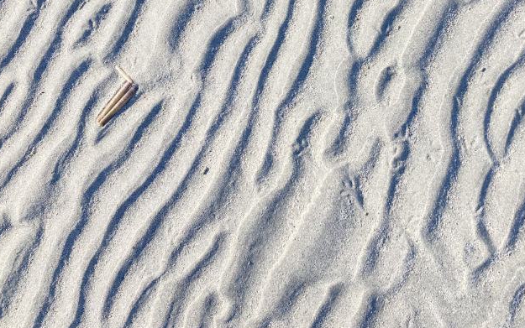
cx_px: 299
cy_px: 91
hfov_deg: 51.4
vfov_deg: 33.1
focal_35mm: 38
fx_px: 544
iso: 20
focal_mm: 4
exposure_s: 1/1453
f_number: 1.8
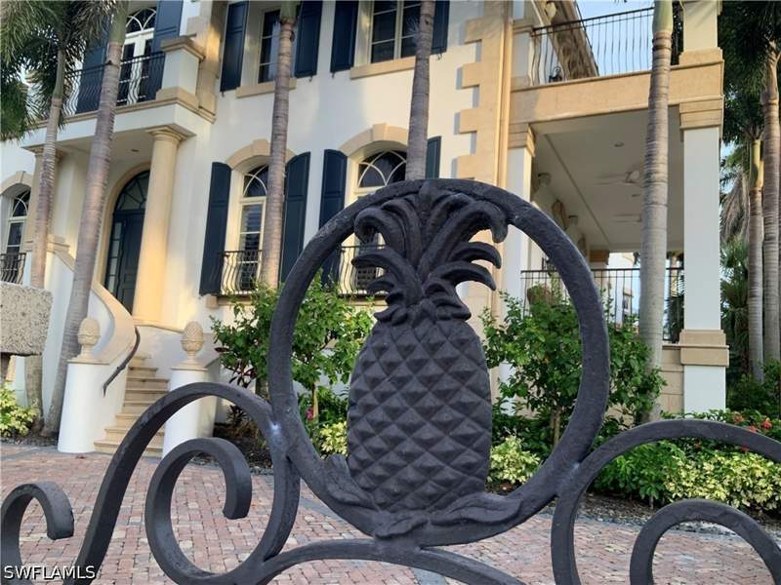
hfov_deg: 61.7
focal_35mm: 29
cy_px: 292
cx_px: 390
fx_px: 654
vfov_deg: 48.2
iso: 16
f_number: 1.8
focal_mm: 3
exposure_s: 1/123
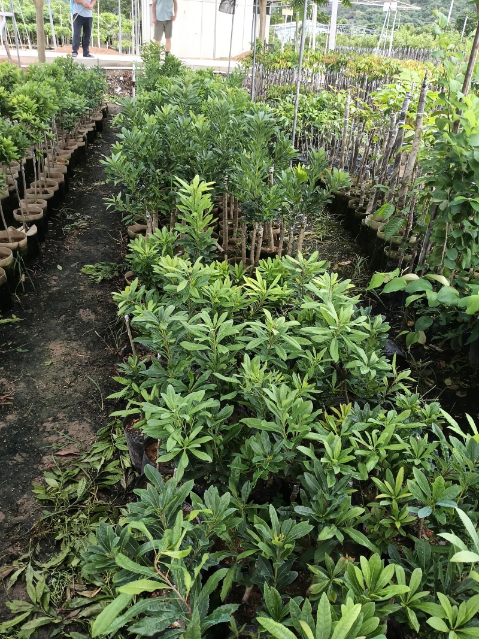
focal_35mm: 27
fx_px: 498
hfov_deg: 51.3
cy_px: 320
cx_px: 240
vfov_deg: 65.3
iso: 160
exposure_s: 1/120
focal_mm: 3.61
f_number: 1.8
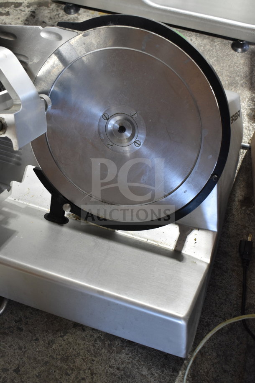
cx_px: 128
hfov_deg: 33.0
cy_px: 192
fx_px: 430
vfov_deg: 47.9
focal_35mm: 40
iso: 900
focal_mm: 27
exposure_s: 1/40
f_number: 4
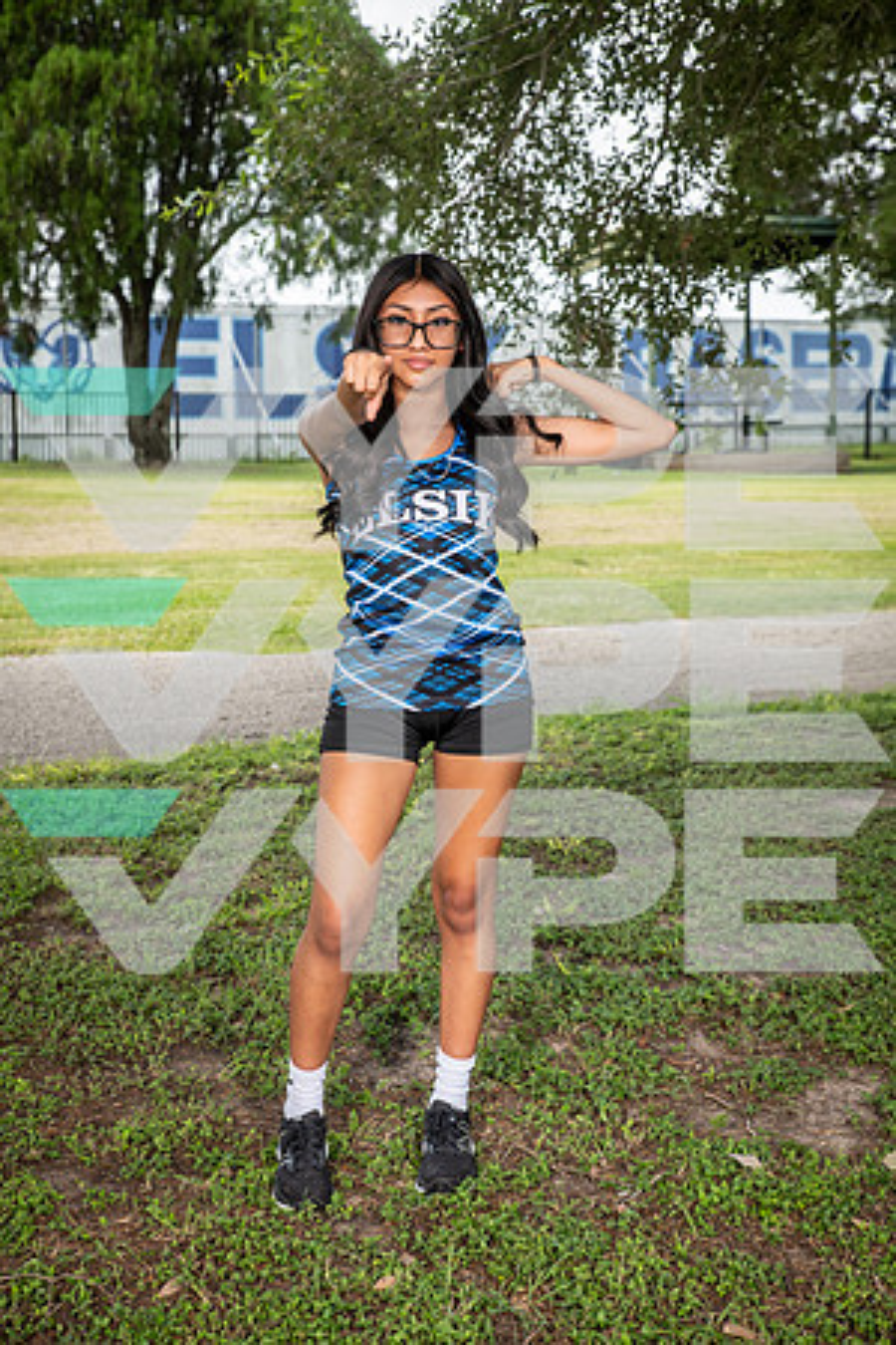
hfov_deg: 24.2
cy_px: 672
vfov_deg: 35.6
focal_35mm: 56
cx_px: 448
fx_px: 2091
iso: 250
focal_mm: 56
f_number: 6.3
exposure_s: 1/400
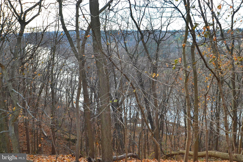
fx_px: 243
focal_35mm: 36
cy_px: 81
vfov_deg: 36.9
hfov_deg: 53.1
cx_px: 122
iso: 140
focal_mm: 24
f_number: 5.6
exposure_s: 1/125
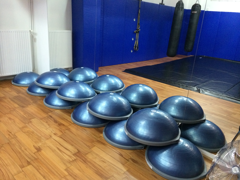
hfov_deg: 60.0
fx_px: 208
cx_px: 120
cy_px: 90
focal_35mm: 30
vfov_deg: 46.8
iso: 320
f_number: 2.2
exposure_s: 1/15
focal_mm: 4.12
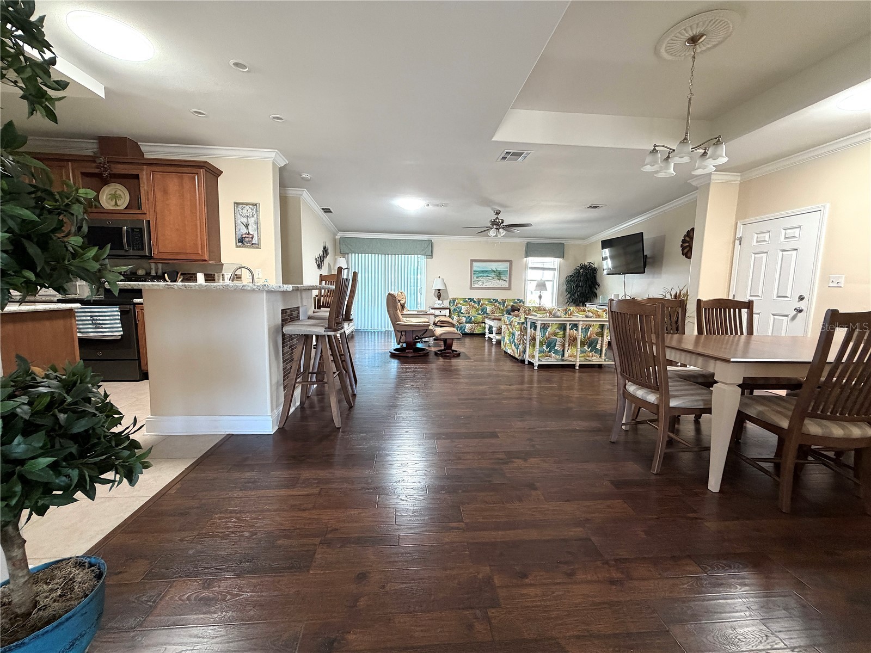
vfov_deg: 85.7
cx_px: 436
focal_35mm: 14
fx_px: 352
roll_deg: -1.0
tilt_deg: -6.9
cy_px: 326
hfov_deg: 102.1
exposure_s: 1/63
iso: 320
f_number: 2.2
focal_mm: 2.22
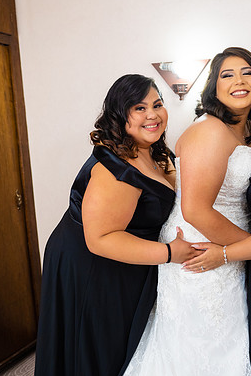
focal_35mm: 37
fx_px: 387
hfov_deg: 33.9
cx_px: 229
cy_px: 190
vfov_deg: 51.9
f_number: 2
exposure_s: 1/125
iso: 500
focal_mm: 24
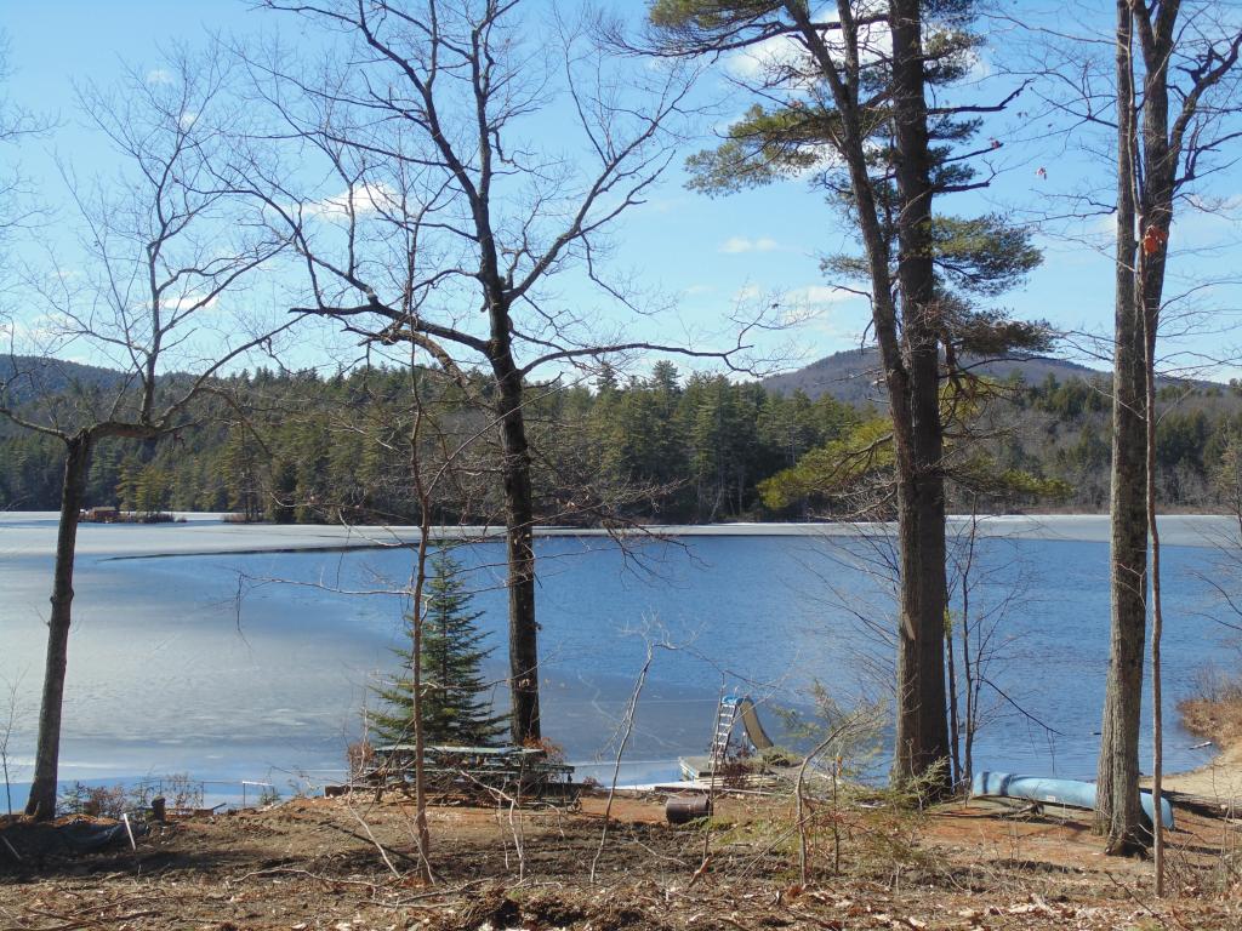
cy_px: 466
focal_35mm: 53
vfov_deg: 27.5
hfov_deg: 36.2
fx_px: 1902
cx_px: 621
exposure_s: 1/640
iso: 80
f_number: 3.9
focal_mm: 9.5
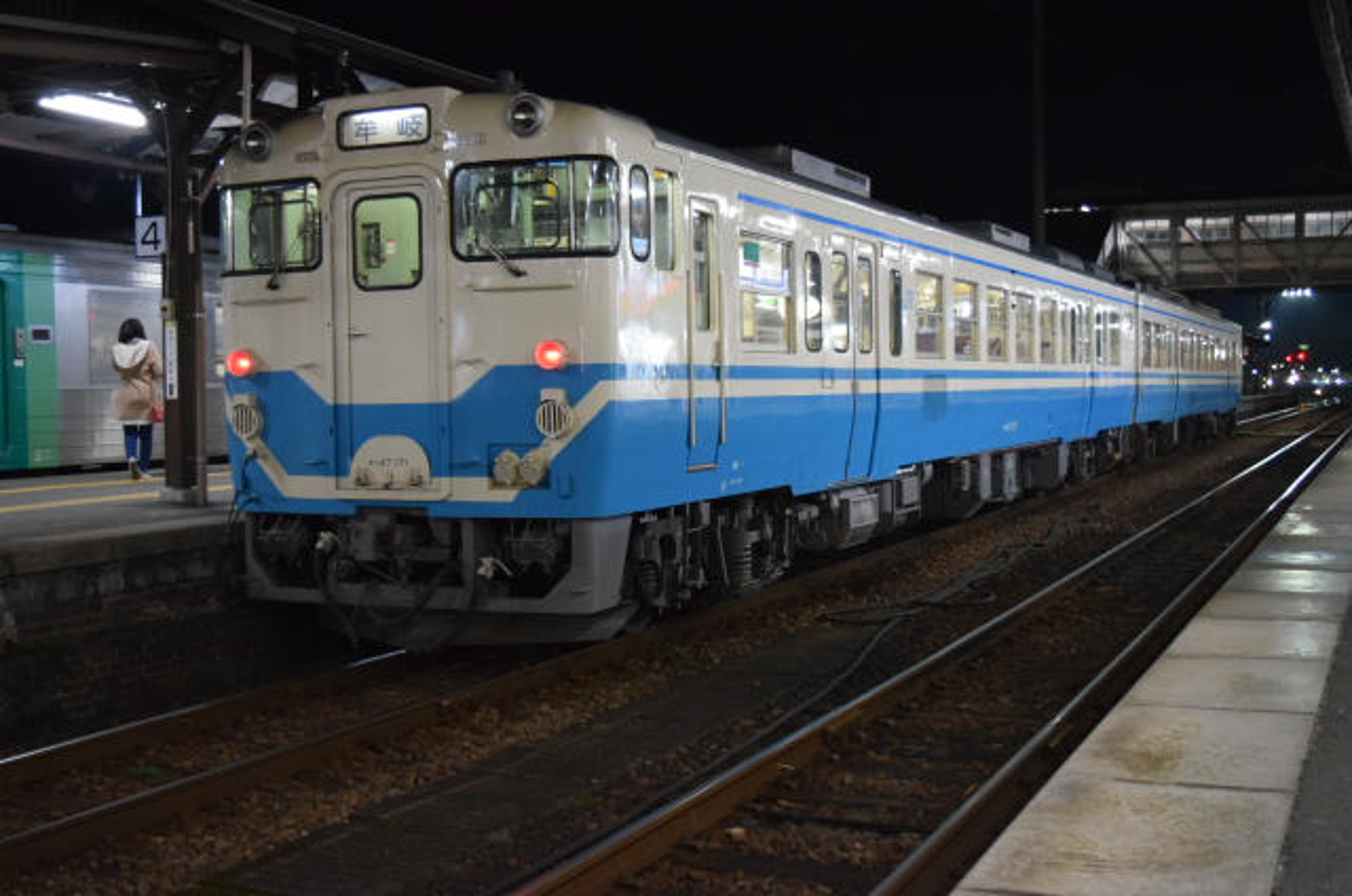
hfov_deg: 45.0
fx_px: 1630
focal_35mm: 44
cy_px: 448
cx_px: 676
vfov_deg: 30.7
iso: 3200
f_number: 4.2
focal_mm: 29
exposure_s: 1/60
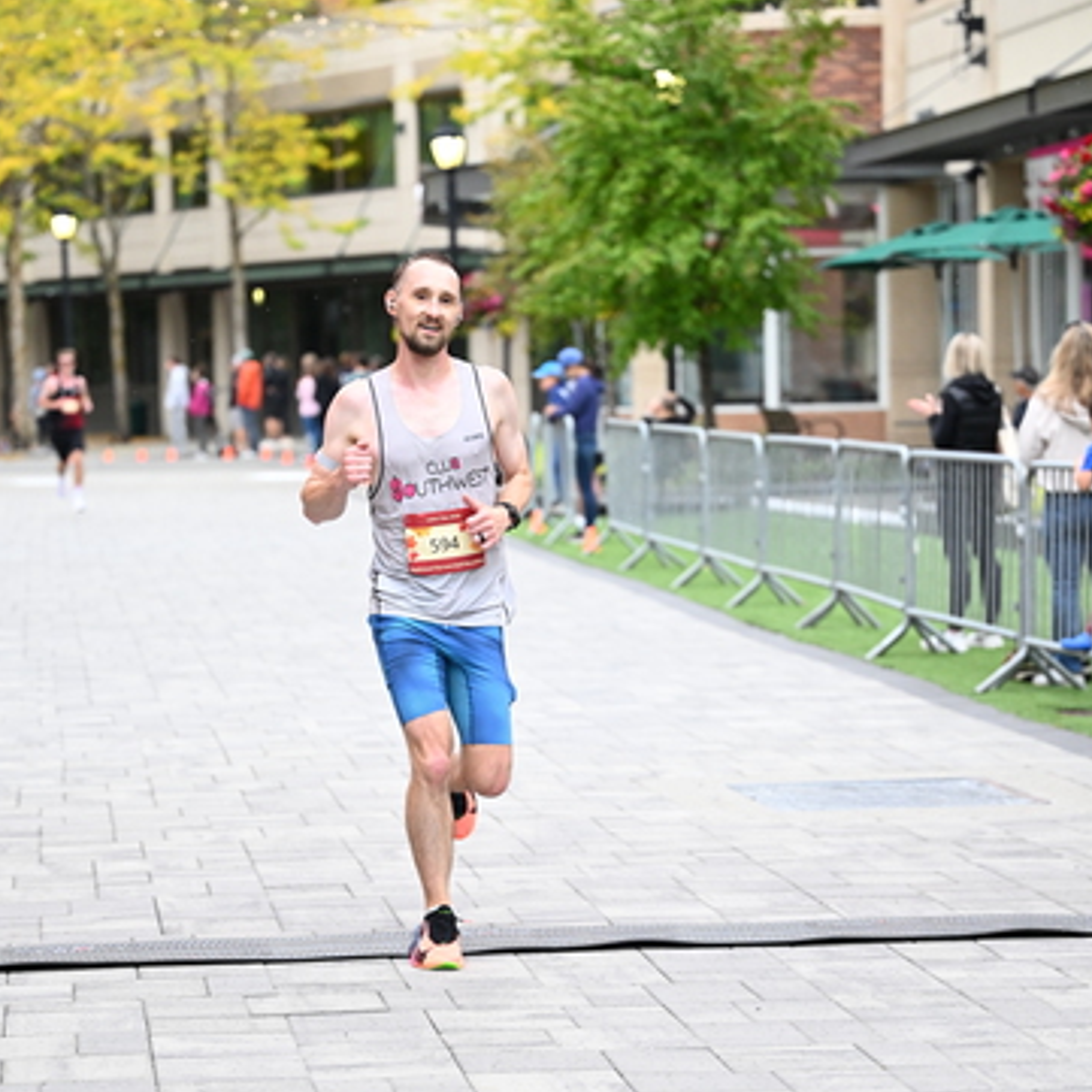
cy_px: 708
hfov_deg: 15.8
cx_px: 546
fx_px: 3926
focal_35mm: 110
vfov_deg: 15.8
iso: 1600
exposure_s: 1/1250
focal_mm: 85
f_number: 2.8
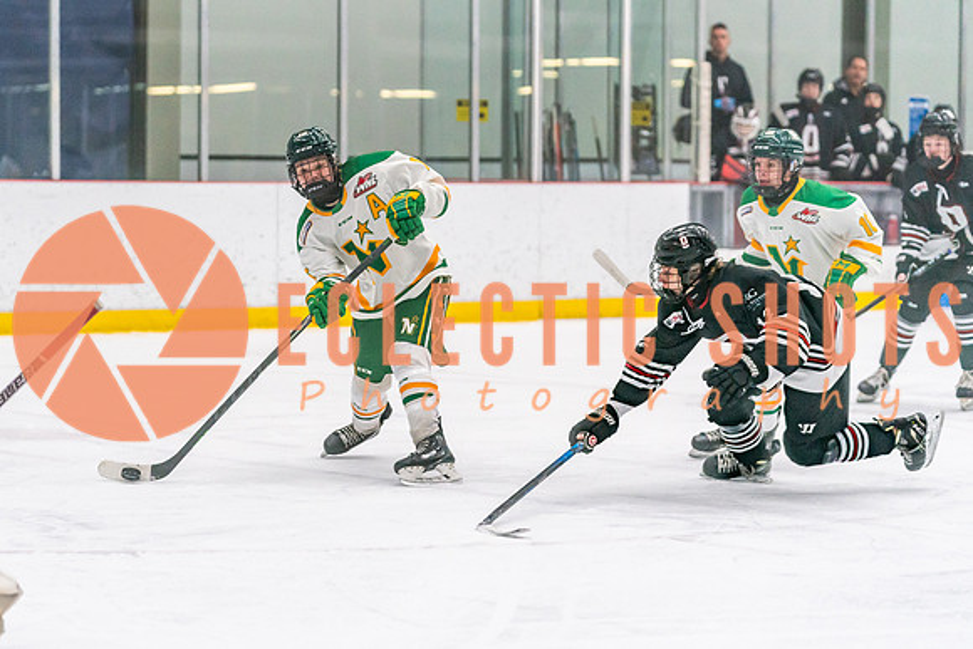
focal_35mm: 131
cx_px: 361
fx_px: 3541
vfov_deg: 10.5
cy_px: 278
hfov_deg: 15.6
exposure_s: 1/1250
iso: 3200
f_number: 2.8
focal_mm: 100
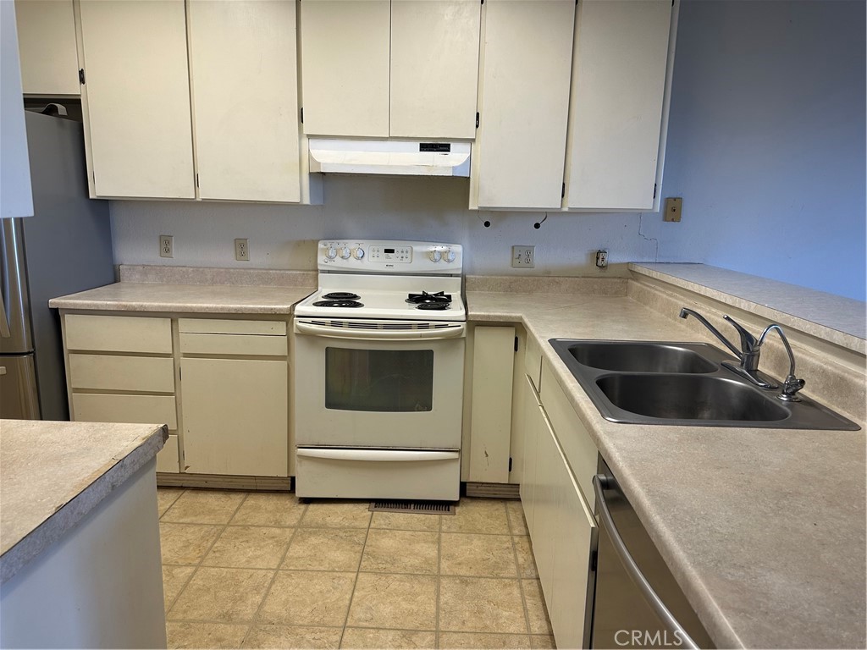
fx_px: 601
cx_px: 434
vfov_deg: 56.8
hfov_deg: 71.6
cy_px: 325
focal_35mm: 24
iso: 160
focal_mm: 6.86
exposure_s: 1/120
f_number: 1.78
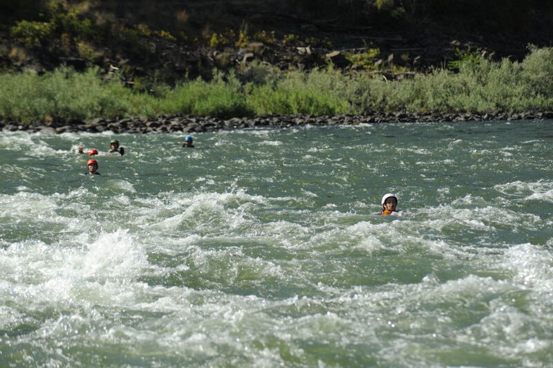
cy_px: 184
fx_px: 3837
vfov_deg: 5.5
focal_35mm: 250
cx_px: 276
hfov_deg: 8.2
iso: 200
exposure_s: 1/640
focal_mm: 250
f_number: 7.1
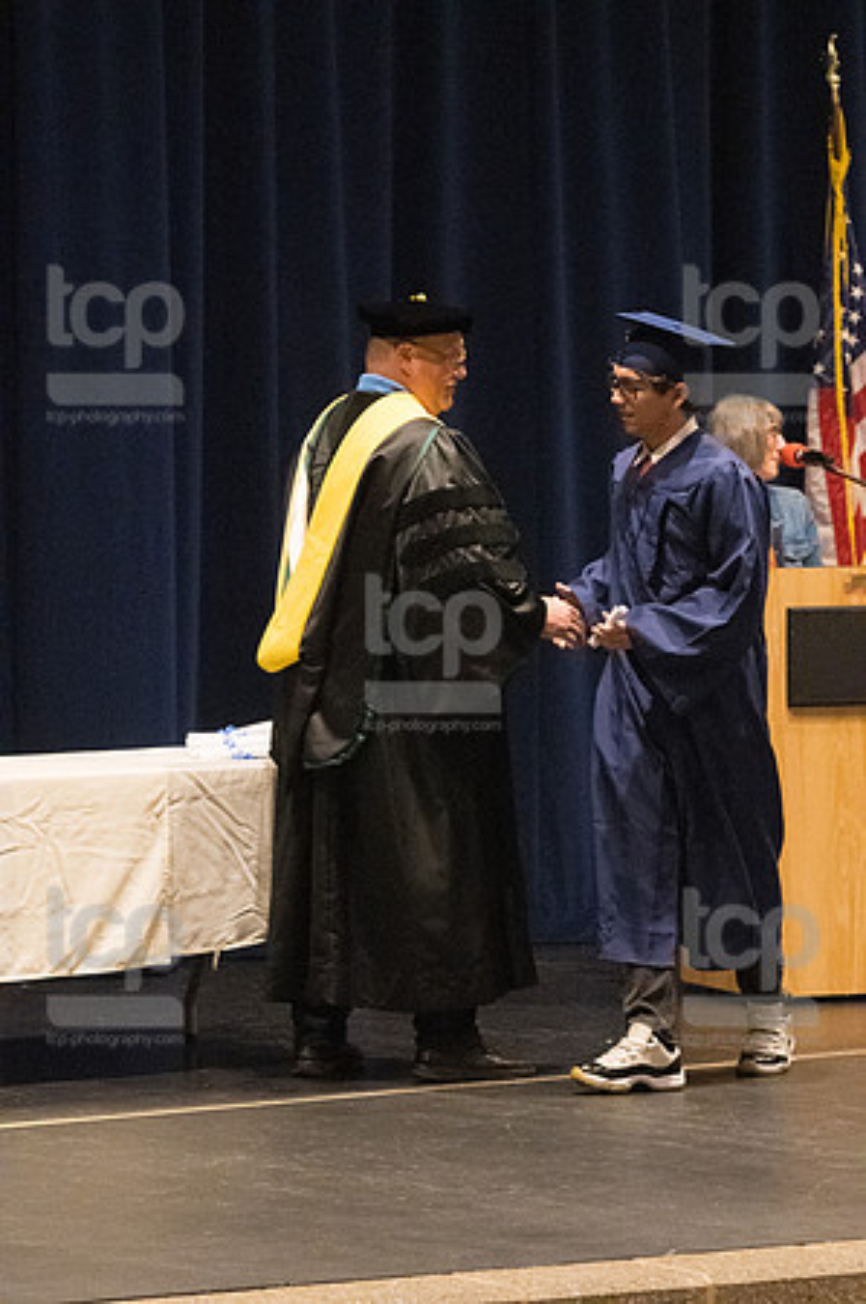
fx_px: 7305
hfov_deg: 6.8
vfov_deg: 10.2
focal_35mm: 202
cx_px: 433
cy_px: 652
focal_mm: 135
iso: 8000
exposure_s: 1/250
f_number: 4.5
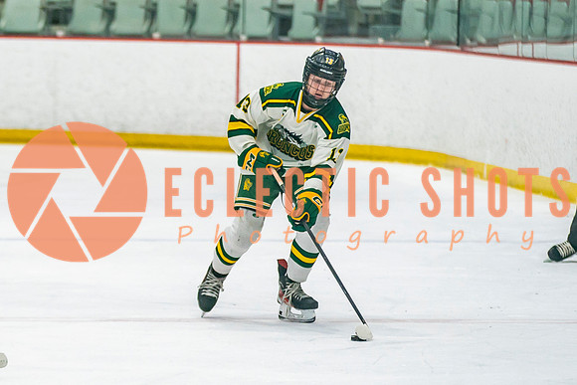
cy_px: 244
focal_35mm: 361
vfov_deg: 3.8
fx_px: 5795
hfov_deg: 5.7
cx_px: 61
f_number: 2.8
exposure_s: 1/640
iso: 640
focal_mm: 145
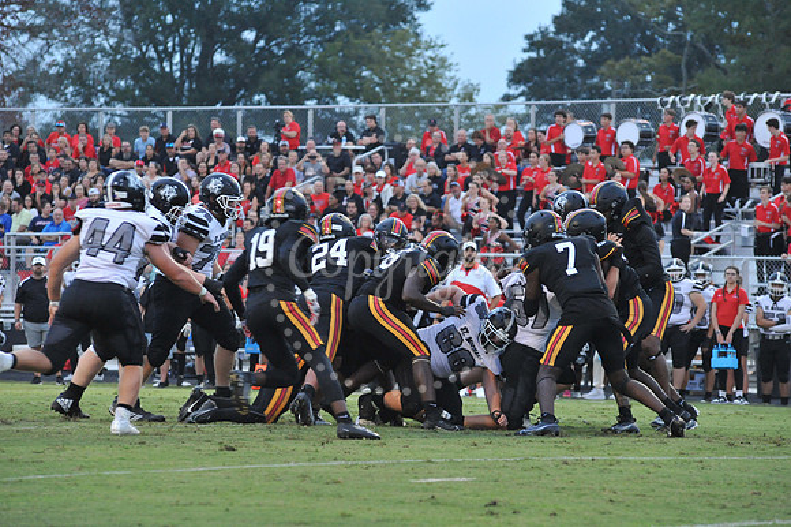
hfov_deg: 10.3
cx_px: 396
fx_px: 4392
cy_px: 264
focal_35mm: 200
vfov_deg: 6.9
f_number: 5.6
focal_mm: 200
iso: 4000
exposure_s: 1/250
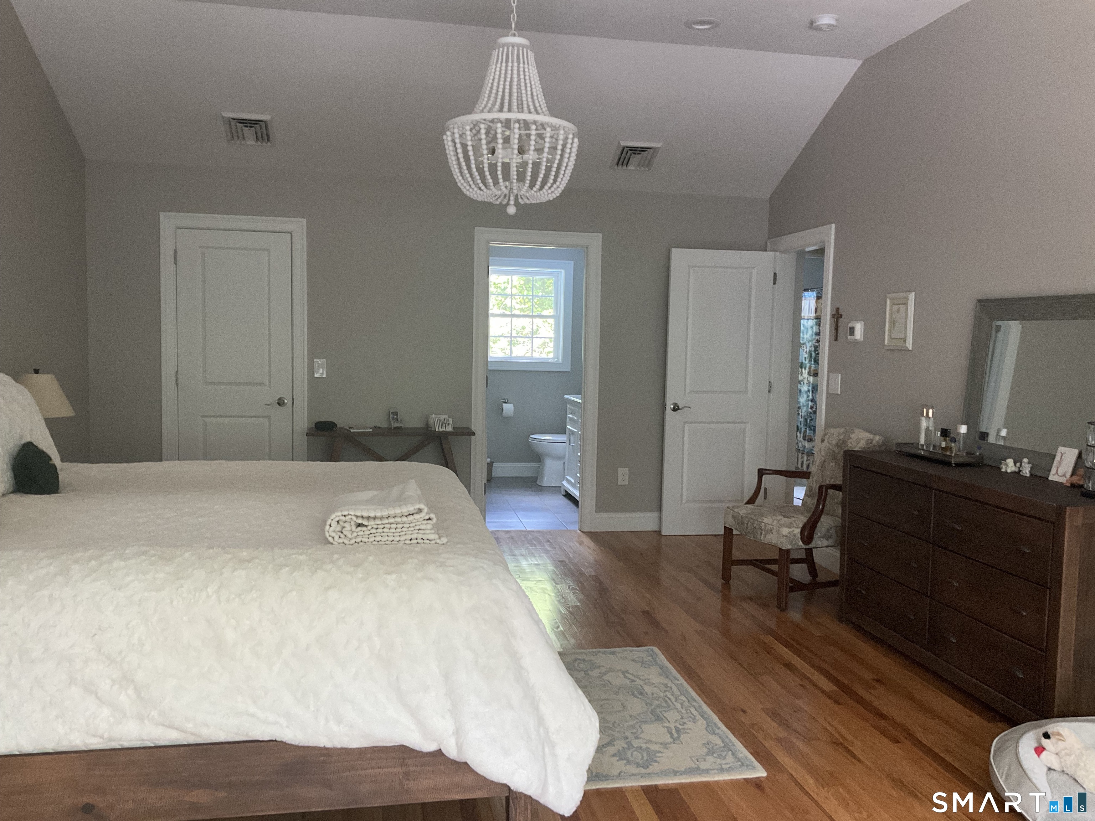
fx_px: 917
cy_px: 410
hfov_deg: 61.7
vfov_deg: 48.2
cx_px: 548
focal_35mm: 29
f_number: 1.8
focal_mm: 3
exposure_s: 1/60
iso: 160
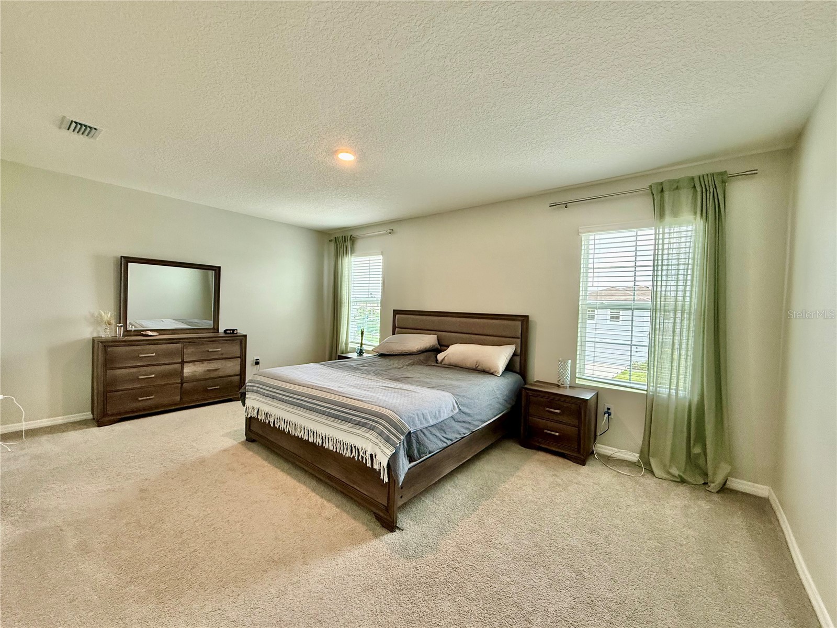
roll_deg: -2.1
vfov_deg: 85.7
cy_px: 314
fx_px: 339
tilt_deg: -0.7
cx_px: 418
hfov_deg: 102.1
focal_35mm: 14
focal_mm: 2.22
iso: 250
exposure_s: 1/120
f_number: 2.2
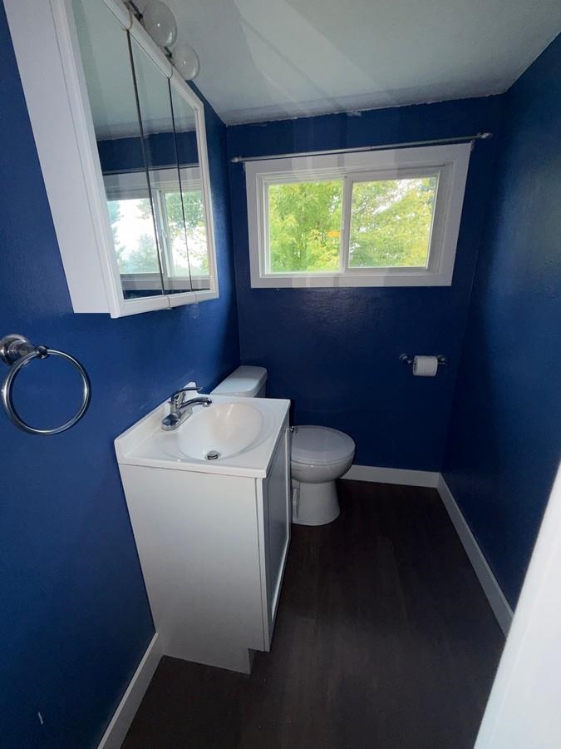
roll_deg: +1.1
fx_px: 303
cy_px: 374
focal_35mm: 14
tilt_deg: -16.9
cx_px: 280
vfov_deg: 102.1
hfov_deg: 85.7
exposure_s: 1/60
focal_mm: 2.22
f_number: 2.2
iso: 64
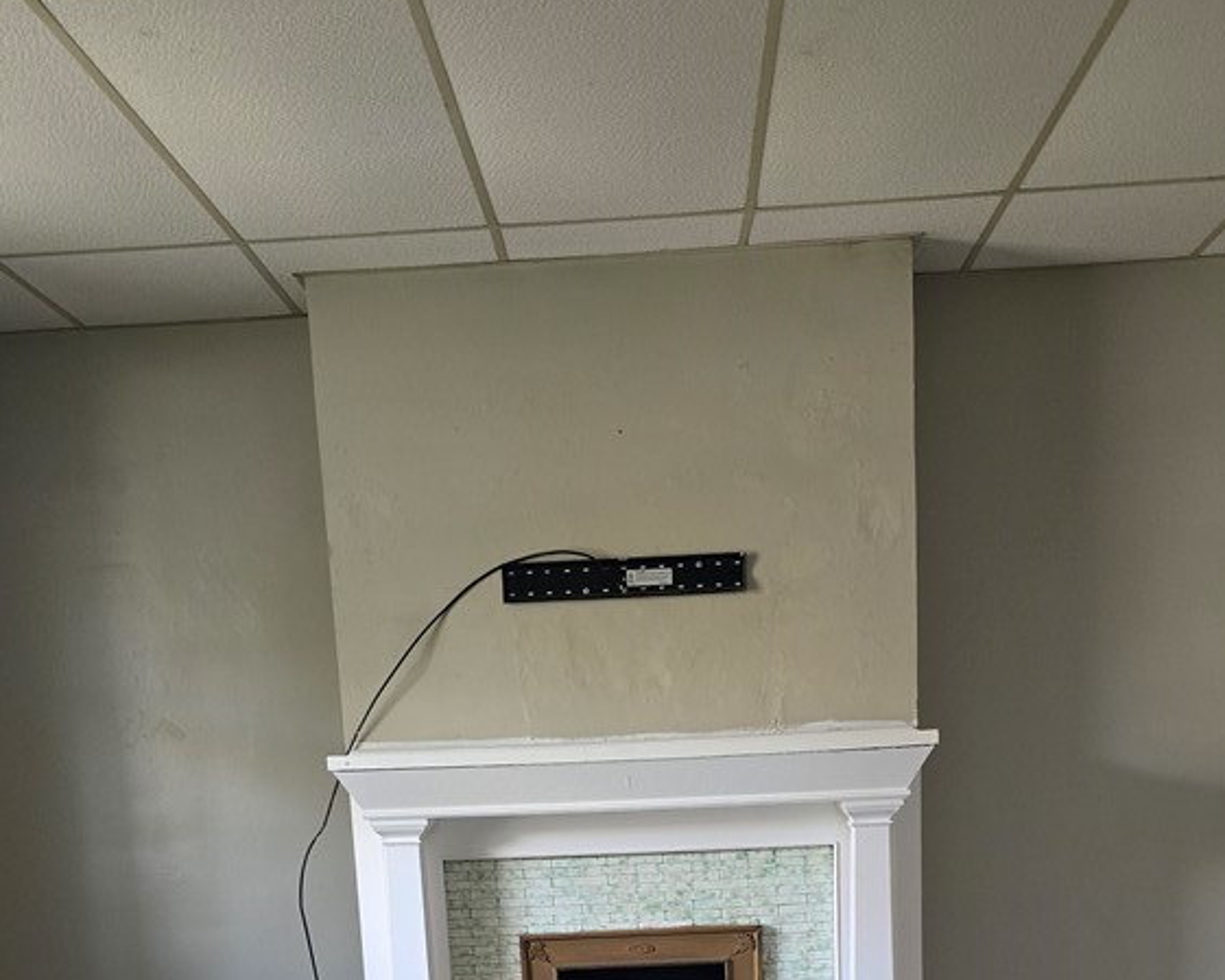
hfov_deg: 44.8
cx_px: 627
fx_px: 1487
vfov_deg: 32.7
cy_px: 1035
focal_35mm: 41
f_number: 1.7
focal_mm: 6.3
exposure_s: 1/60
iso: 640
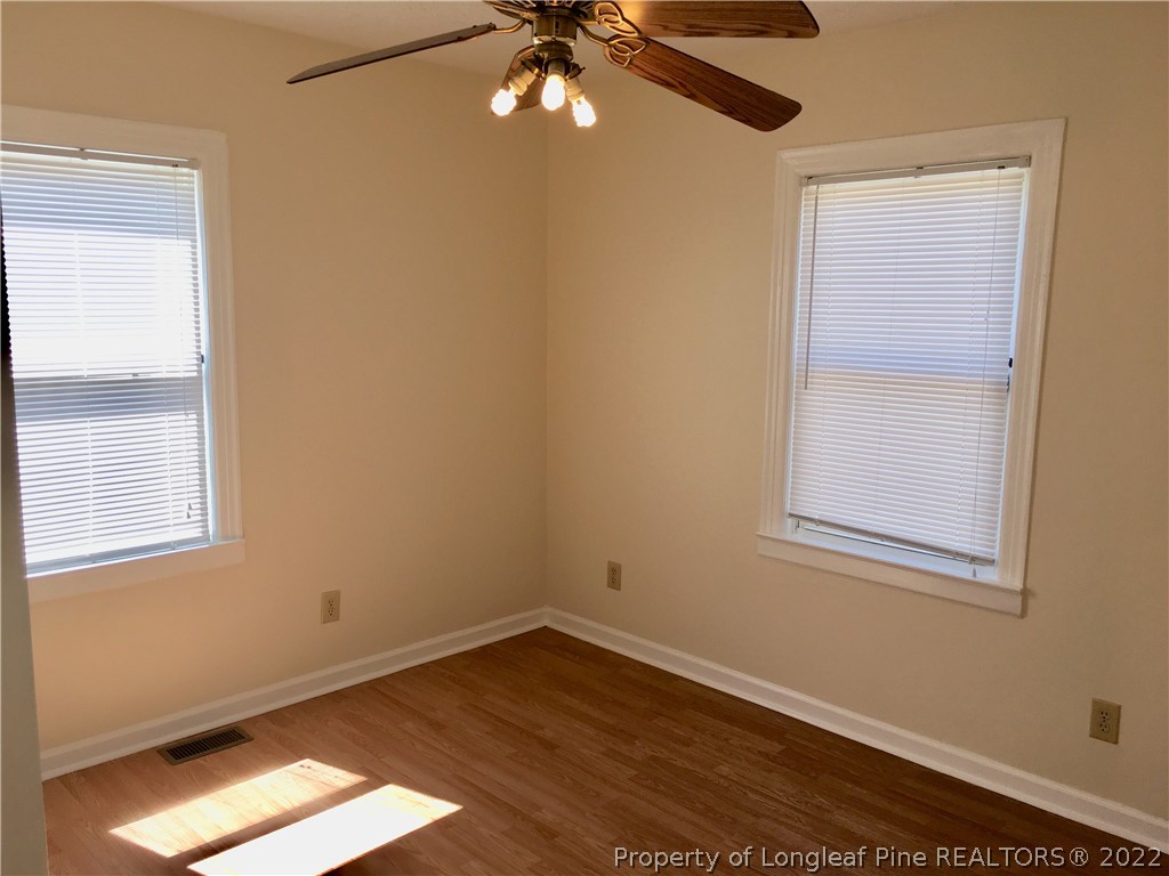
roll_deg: +0.0
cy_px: 438
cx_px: 584
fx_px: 979
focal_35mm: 29
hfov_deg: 61.7
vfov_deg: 48.2
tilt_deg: -7.8
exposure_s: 1/120
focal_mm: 4.15
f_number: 2.2
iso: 25
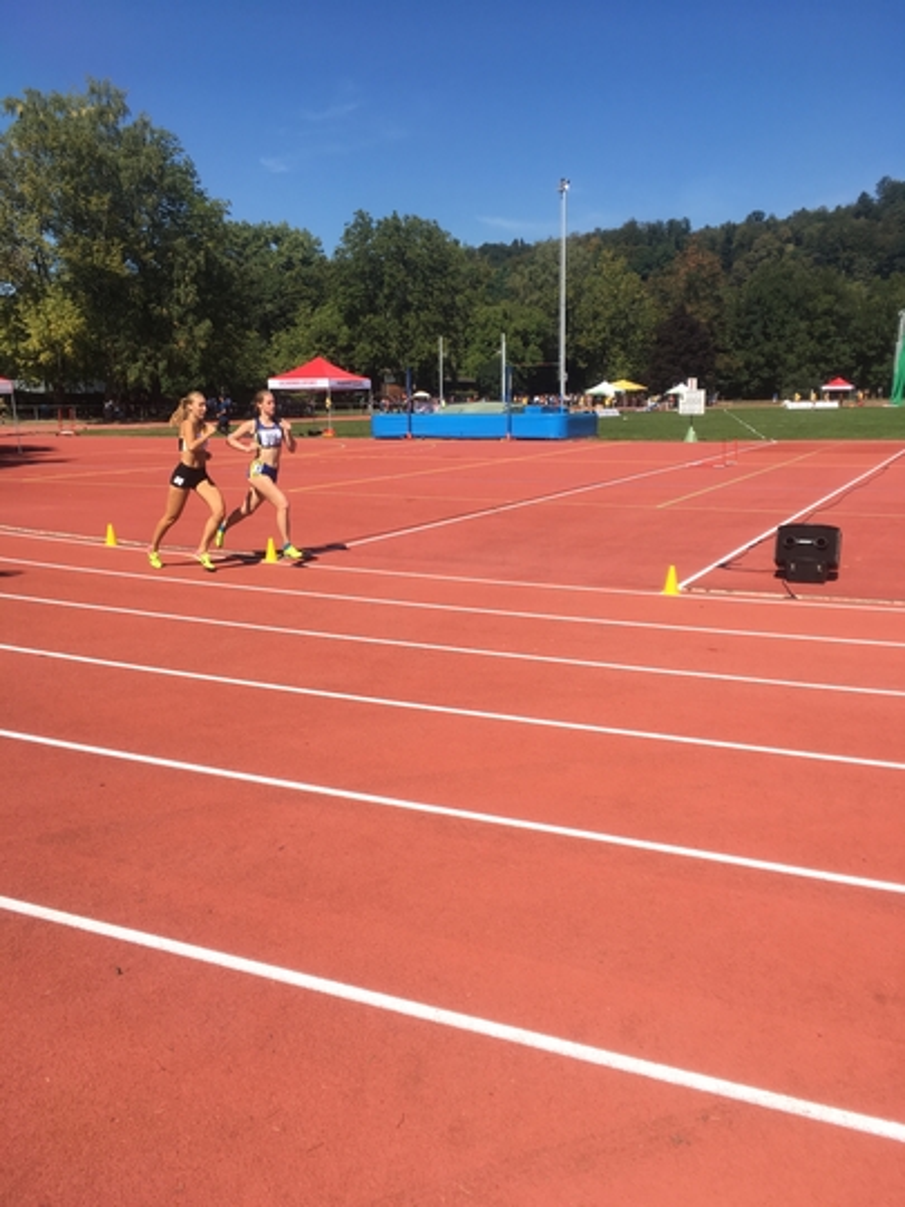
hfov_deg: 48.2
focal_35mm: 29
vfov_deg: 61.7
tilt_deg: -9.9
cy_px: 604
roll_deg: +0.7
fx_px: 1011
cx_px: 452
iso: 25
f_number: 2.2
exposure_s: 1/1479
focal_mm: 4.15
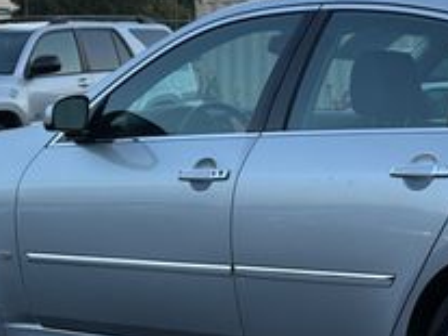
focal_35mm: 161
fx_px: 2082
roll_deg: +0.2
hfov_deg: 12.1
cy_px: 111
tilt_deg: -2.1
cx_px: 493
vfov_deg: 9.2
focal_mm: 5.96
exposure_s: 1/121
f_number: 1.6
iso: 40
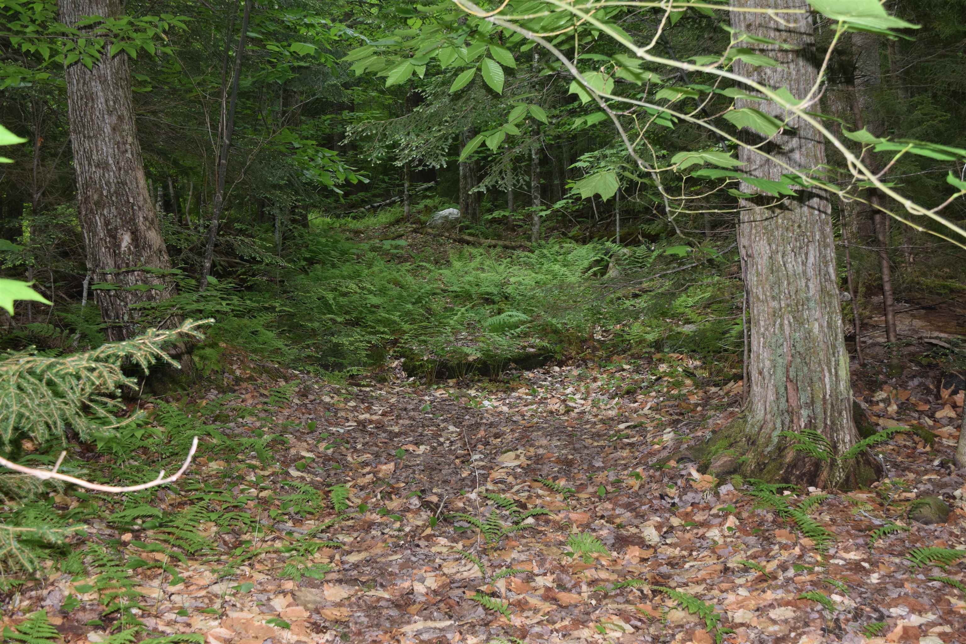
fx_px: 1006
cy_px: 322
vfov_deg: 35.5
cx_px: 483
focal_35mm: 38
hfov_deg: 51.3
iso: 800
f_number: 5.6
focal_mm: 25
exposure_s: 1/125
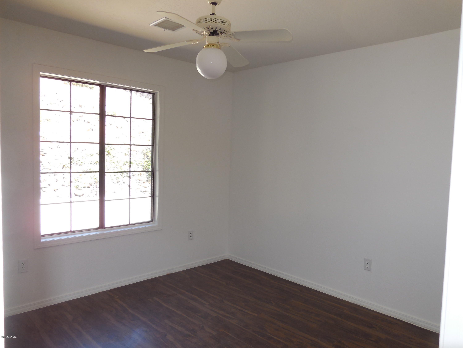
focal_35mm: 25
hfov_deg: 69.4
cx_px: 232
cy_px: 174
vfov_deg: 54.9
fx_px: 334
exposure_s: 1/80
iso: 125
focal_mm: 4.5
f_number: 3.1
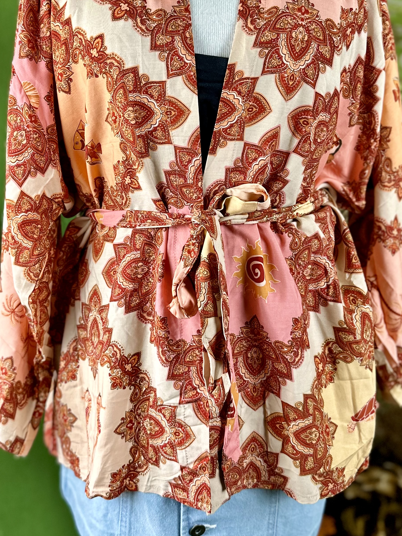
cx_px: 184
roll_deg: +2.0
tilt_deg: -7.2
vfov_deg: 46.5
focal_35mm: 40
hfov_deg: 35.9
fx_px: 619
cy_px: 207
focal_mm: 6.86
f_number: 1.78
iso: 200
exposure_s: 1/100
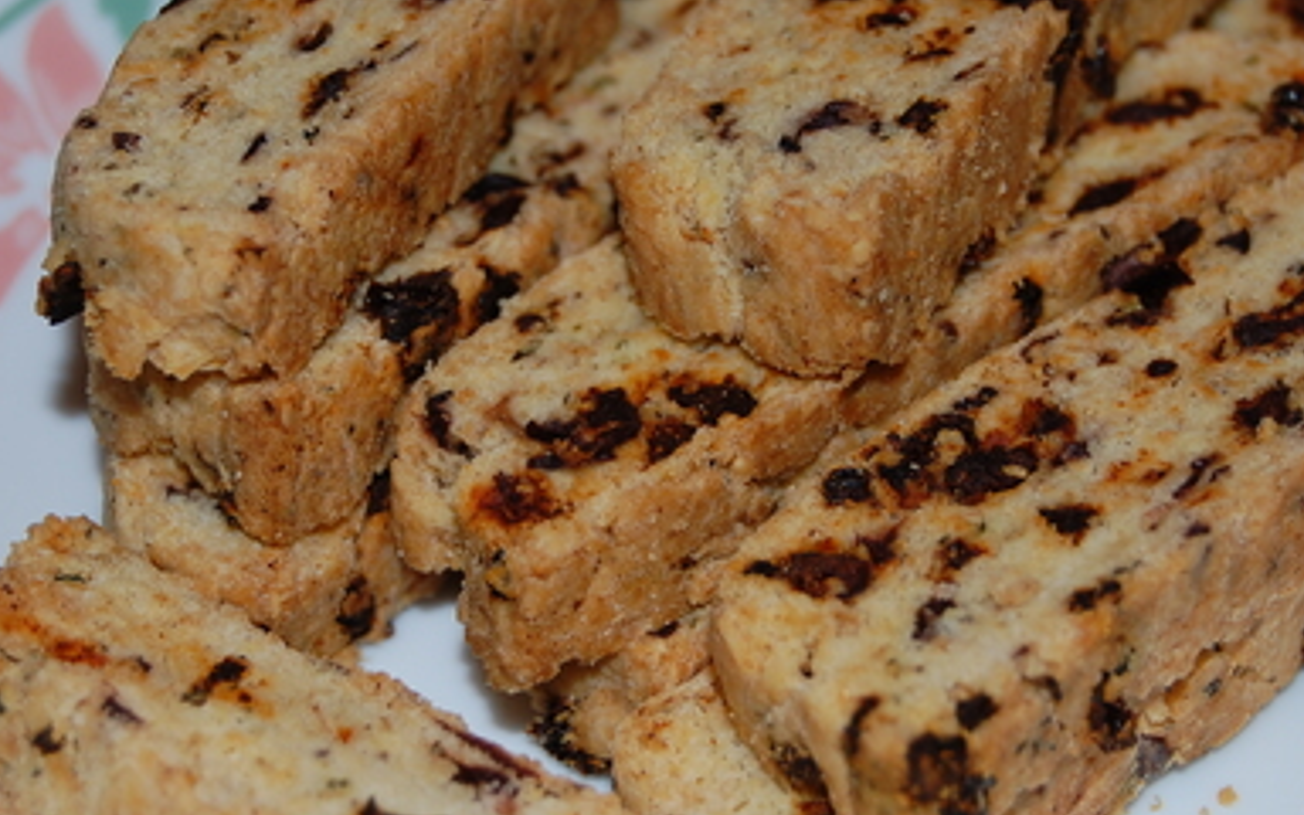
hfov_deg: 16.4
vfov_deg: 10.3
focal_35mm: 127
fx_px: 4513
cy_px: 374
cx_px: 598
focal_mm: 52
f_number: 5.6
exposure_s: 1/125
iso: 200
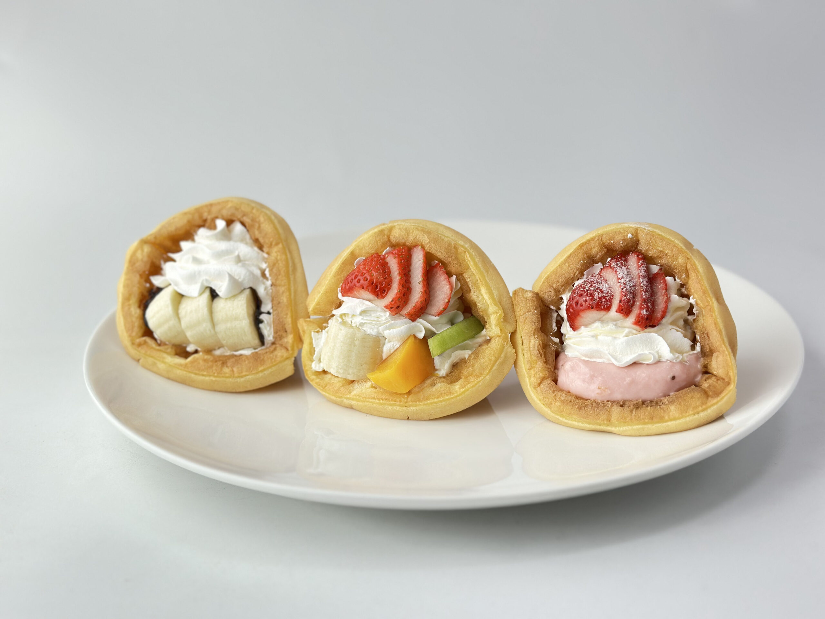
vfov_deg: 30.3
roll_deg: +0.8
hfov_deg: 39.7
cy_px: 310
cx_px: 412
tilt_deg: -21.2
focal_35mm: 48
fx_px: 1144
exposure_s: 1/120
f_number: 1.78
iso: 80
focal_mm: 6.86
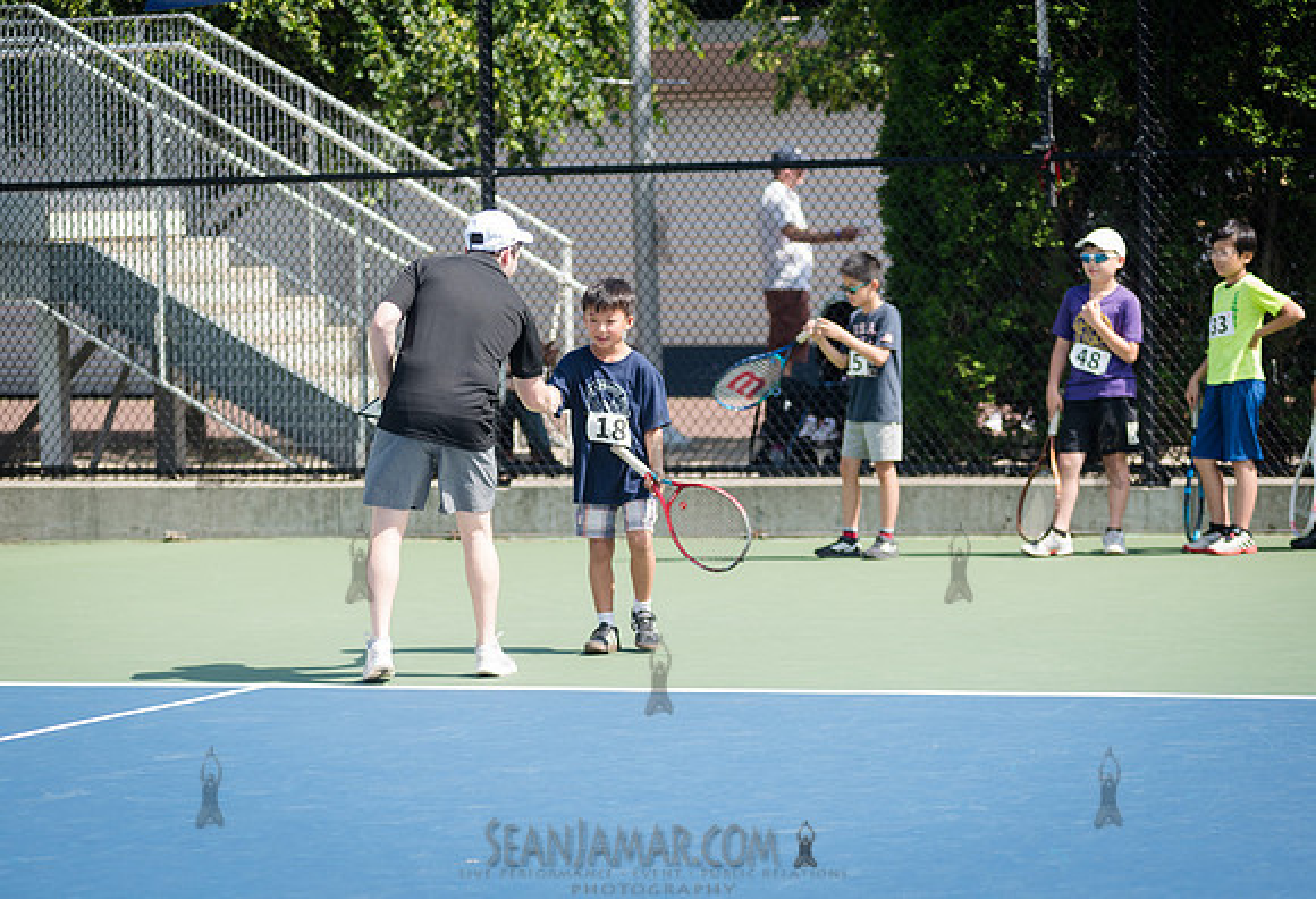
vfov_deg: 10.1
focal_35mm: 138
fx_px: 5084
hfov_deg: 14.7
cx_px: 604
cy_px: 489
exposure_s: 1/1250
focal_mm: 125
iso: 200
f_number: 3.5
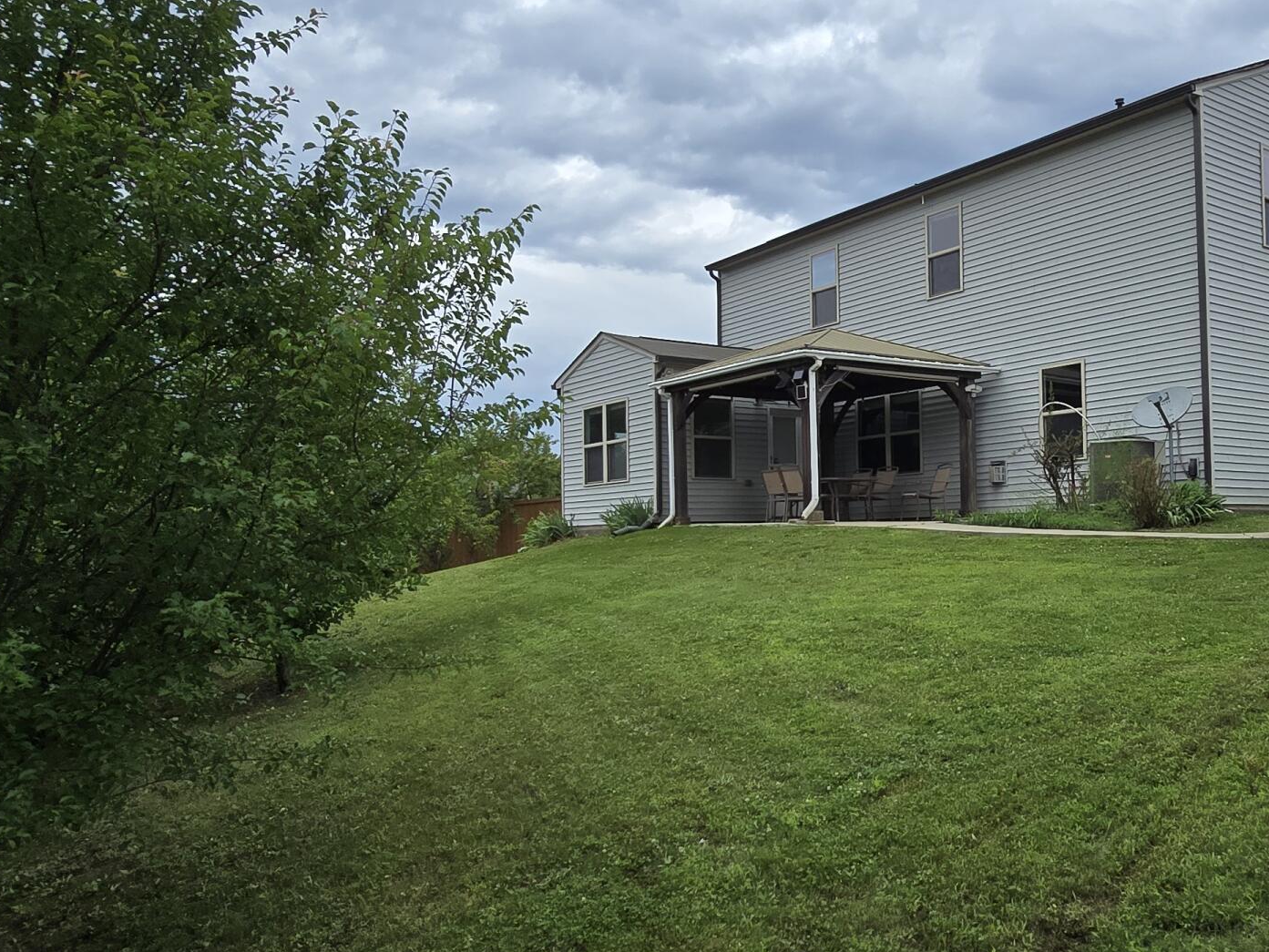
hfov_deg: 61.2
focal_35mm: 28
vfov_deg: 49.7
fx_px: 1027
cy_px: 485
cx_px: 889
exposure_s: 1/2404
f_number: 2.2
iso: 50
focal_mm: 2.2
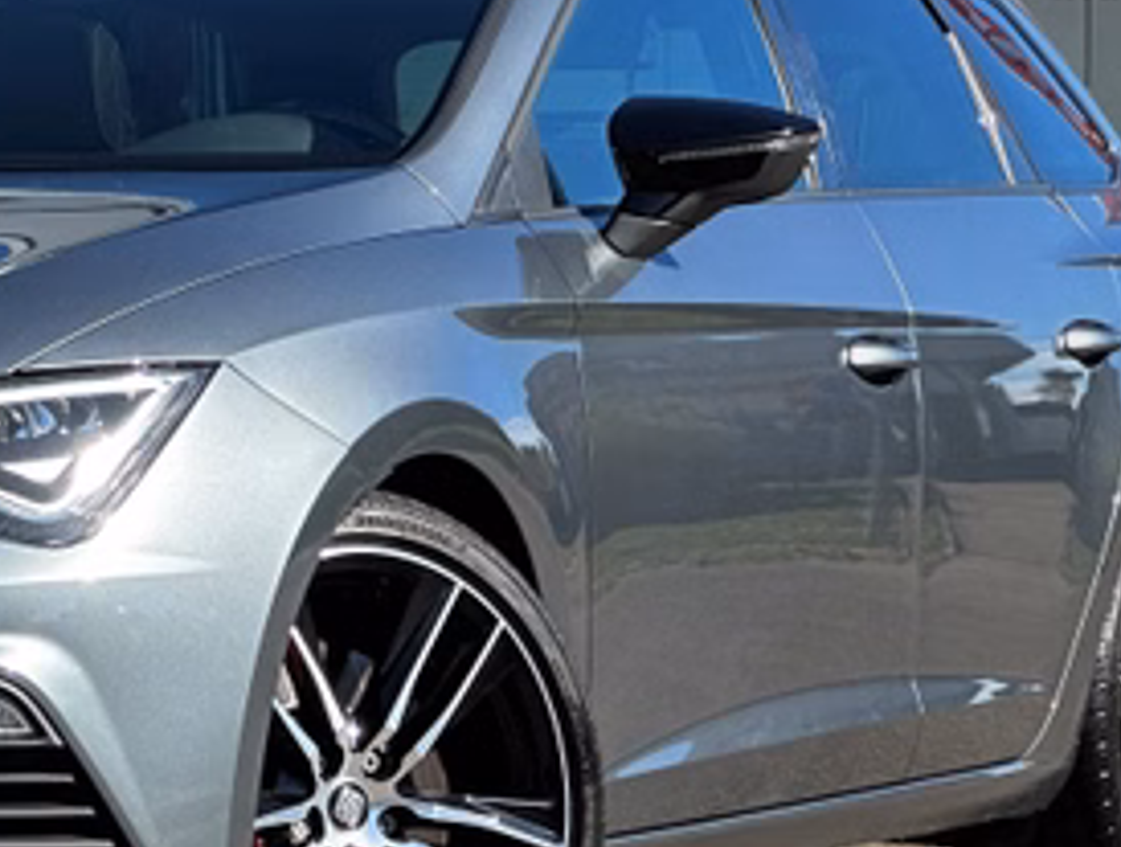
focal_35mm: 225
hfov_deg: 8.7
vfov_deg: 6.6
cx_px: -123
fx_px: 7306
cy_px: 487
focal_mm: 9
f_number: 2.8
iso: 32
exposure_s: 1/350
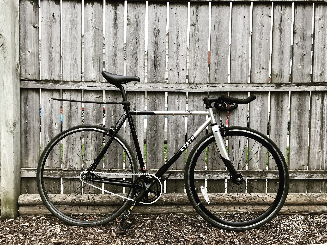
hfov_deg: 63.5
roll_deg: -0.3
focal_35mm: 28
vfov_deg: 49.7
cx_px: 164
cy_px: 122
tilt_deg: +0.4
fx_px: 264
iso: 20
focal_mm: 3.99
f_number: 1.8
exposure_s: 1/833
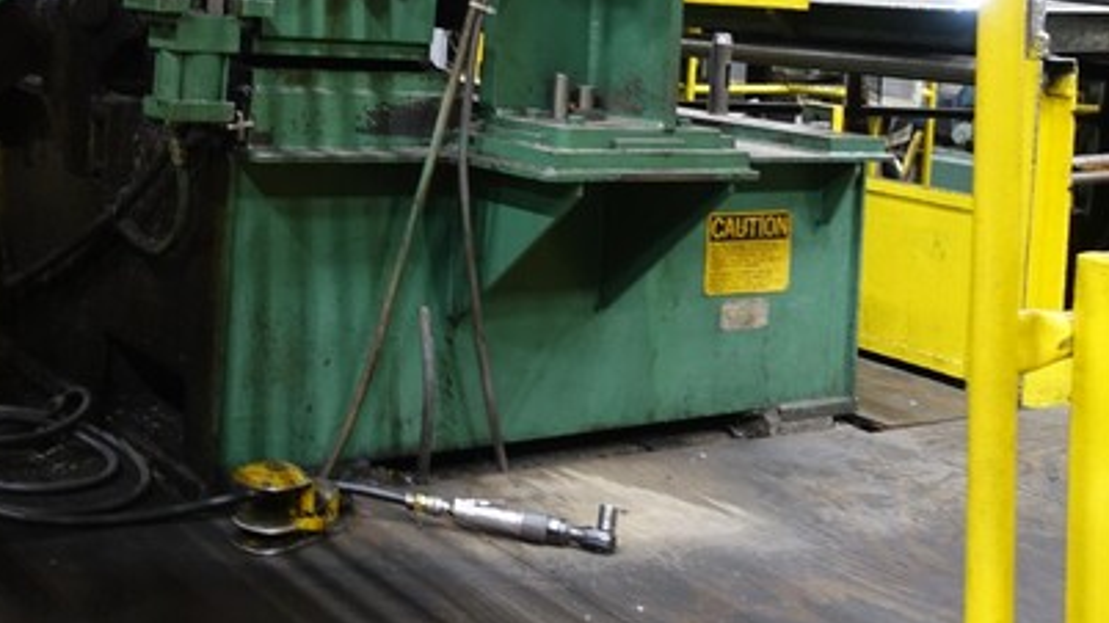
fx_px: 1470
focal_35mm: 50
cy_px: -72
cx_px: 451
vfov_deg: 22.5
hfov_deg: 41.2
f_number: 1.8
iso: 400
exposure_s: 1/30
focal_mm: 8.8
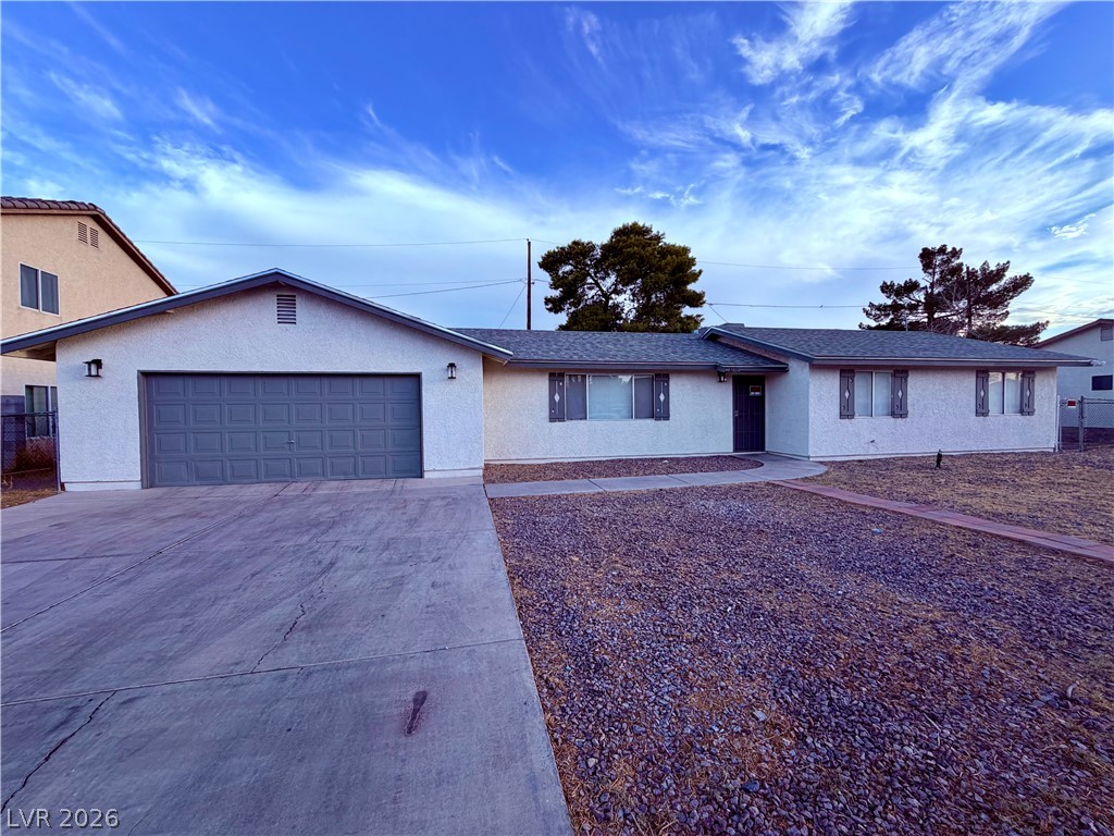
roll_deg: +1.3
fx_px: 451
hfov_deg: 102.1
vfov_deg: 85.7
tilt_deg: -1.5
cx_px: 557
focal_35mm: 14
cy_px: 418
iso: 50
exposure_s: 1/502
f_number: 2.2
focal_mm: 2.22
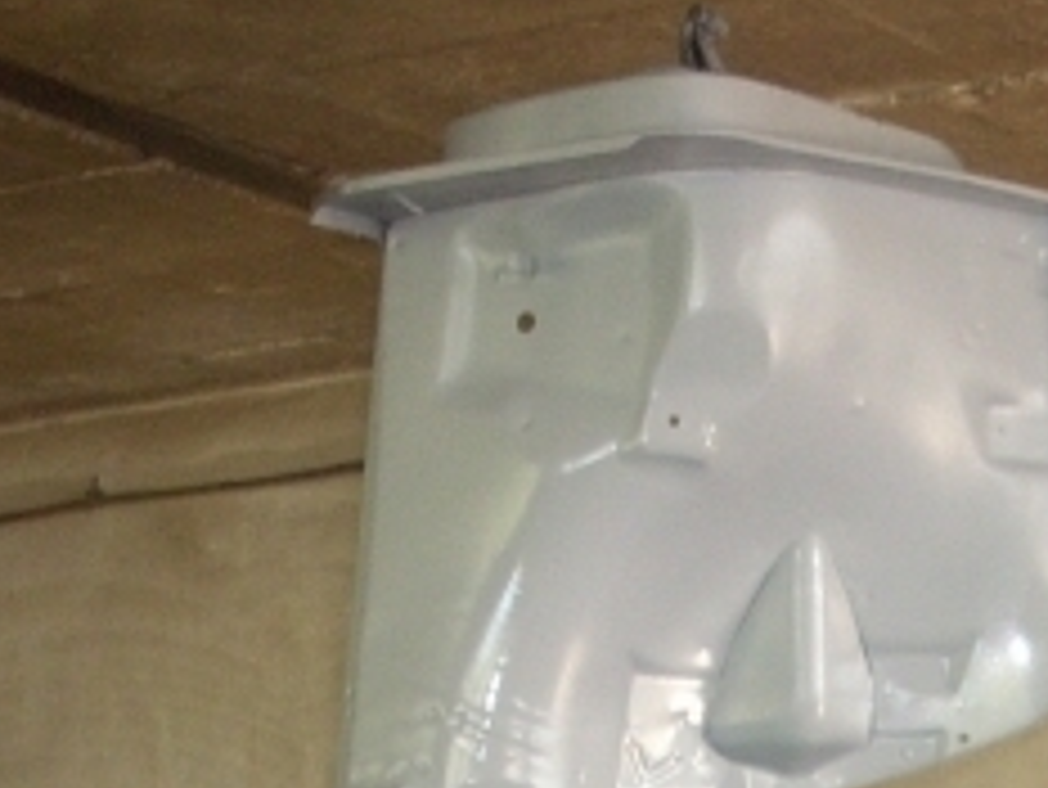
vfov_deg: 12.0
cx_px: 1030
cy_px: 1101
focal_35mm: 119
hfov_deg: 16.2
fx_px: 3605
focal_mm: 6.2
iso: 200
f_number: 2.8
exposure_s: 1/30
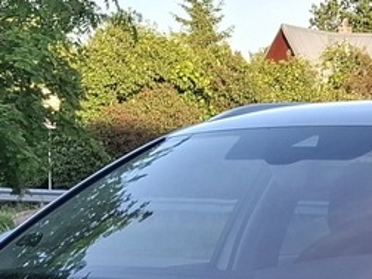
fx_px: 1569
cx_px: 341
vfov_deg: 9.4
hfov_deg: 13.4
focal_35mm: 146
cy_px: 595
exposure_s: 1/425
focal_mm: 5.54
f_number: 1.8
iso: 50
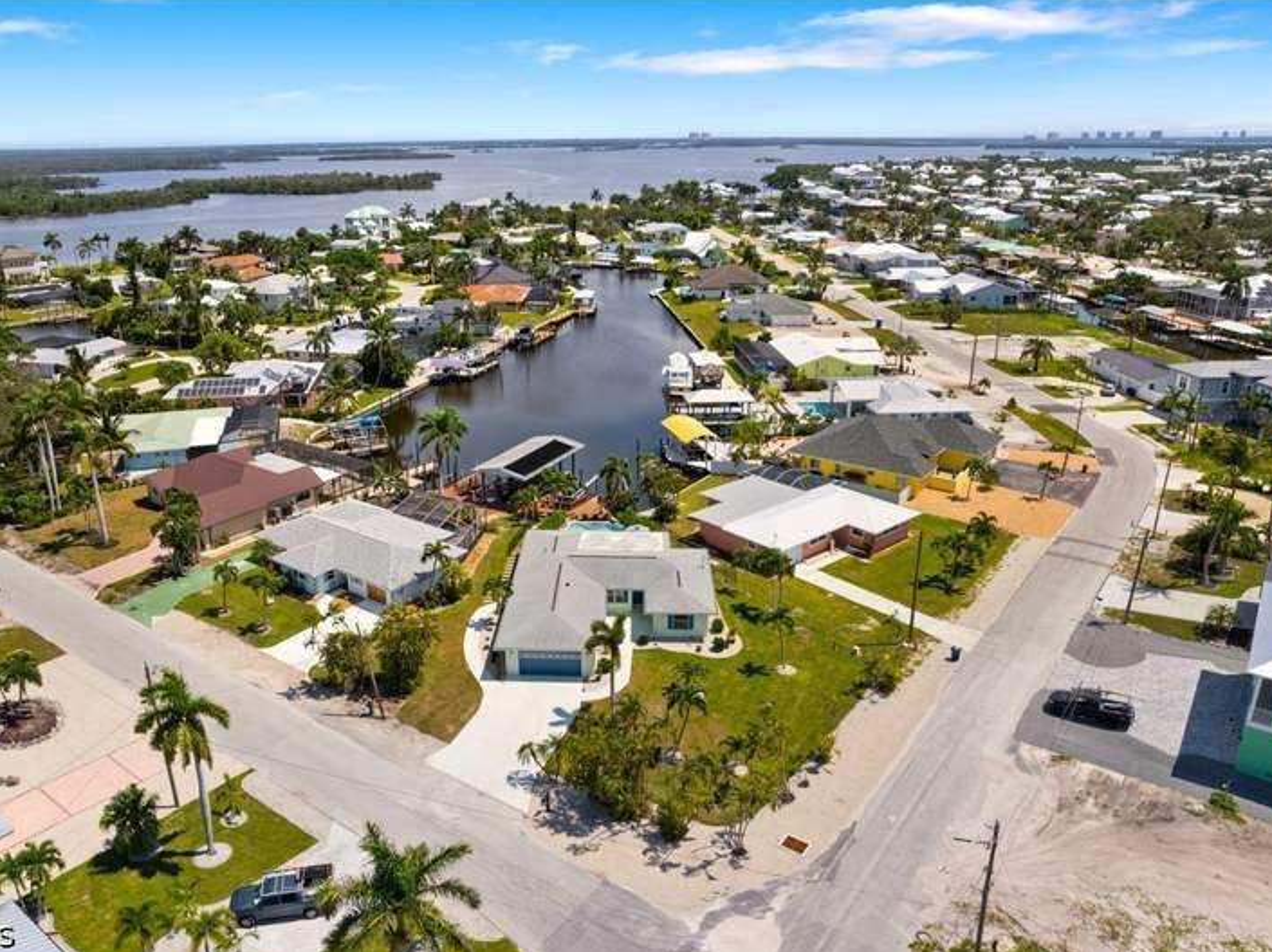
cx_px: 576
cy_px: 476
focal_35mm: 24
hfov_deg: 71.5
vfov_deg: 56.8
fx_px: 881
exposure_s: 1/4000
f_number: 2.8
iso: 110
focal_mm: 8.38
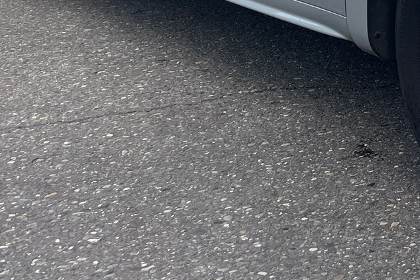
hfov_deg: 20.6
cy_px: -177
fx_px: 1003
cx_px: 610
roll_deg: +2.5
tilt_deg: -0.1
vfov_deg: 14.5
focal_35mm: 86
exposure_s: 1/1319
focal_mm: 4.2
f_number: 1.6
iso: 32
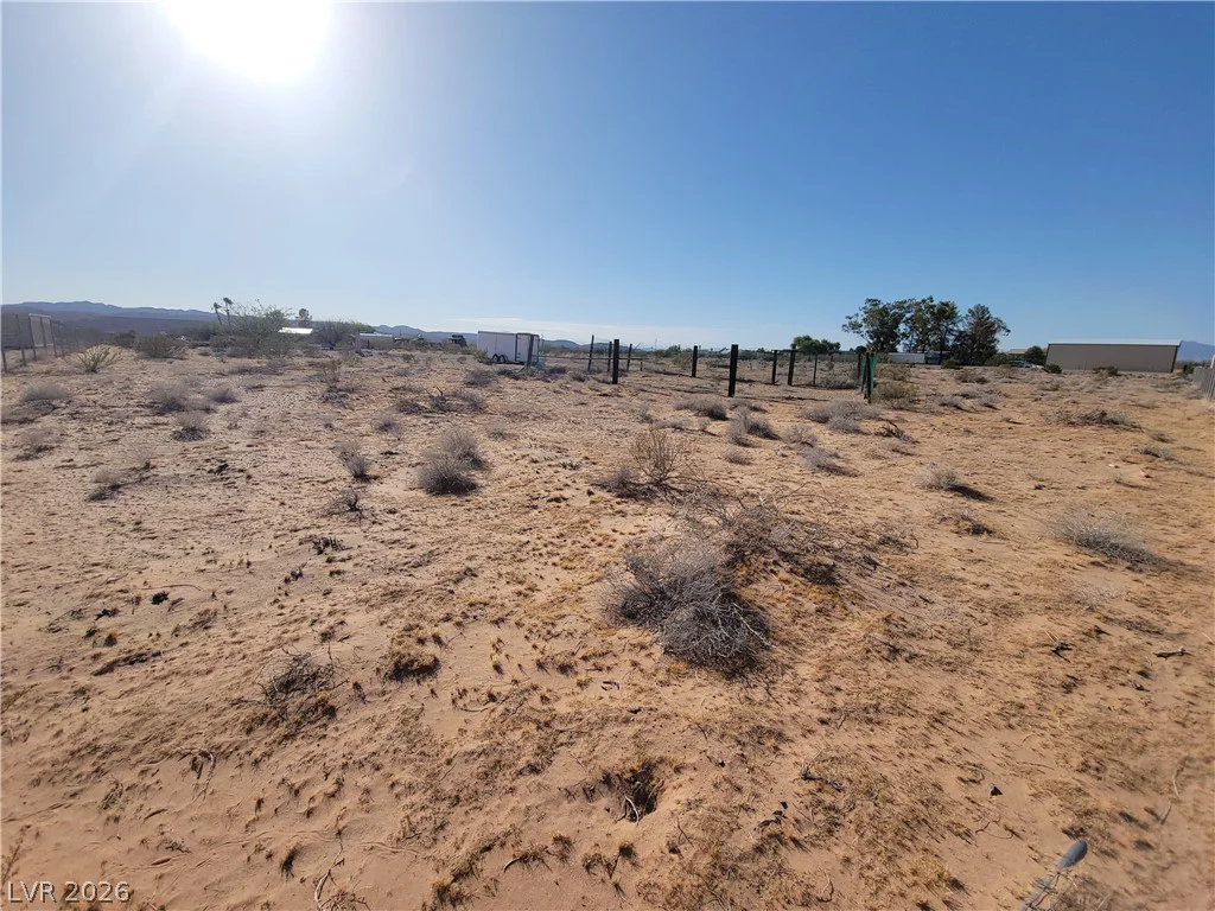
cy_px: 456
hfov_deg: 106.2
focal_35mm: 13
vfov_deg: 89.9
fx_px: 456
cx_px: 608
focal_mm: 2.2
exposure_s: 1/2767
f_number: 2.2
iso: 50
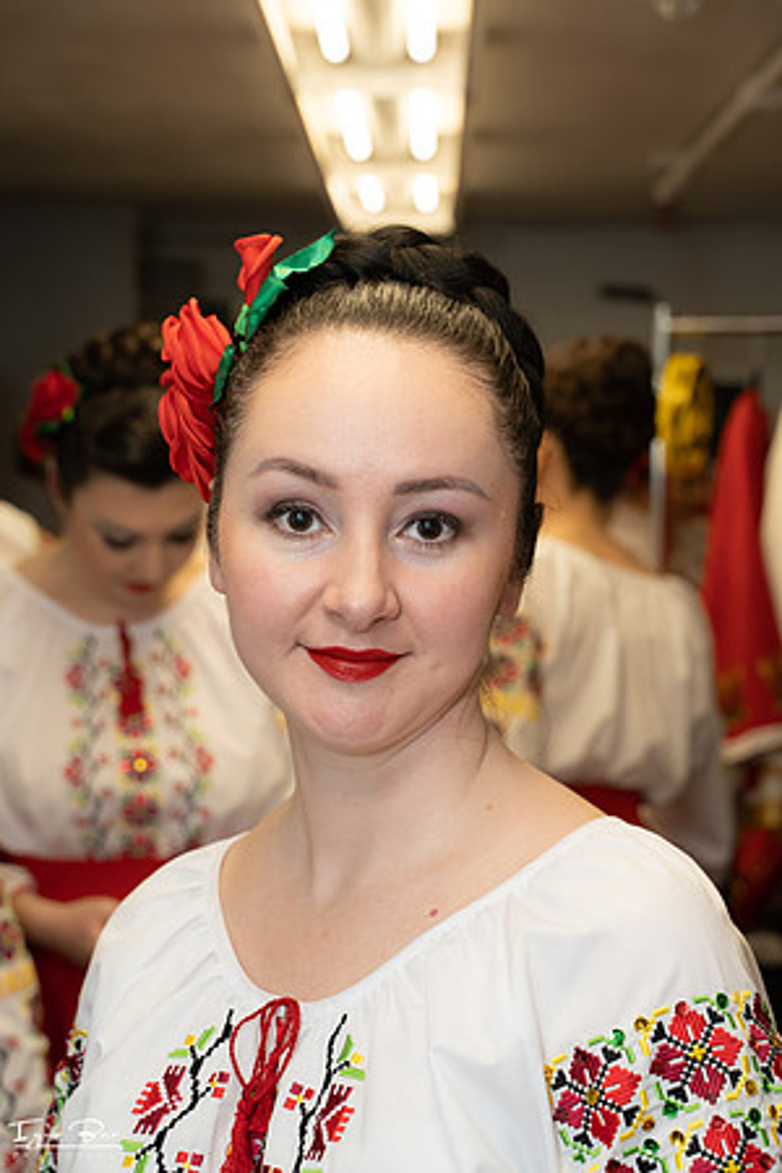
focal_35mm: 75
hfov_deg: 18.2
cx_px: 391
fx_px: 2444
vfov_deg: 27.0
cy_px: 586
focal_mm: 75
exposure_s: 1/160
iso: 1600
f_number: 7.1
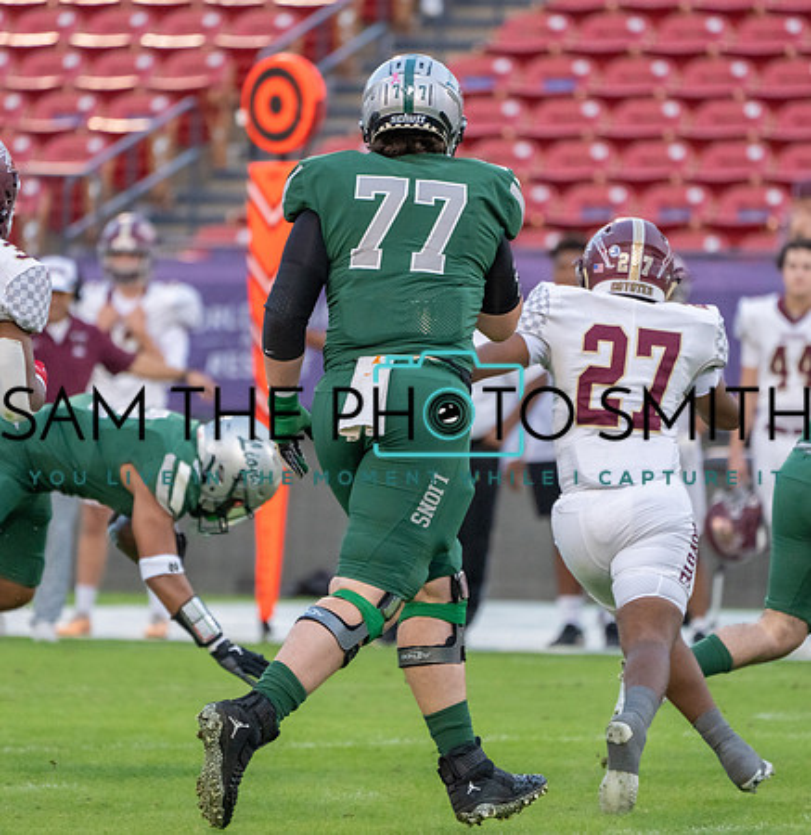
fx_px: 14159
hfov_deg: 3.3
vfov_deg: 3.4
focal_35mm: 526
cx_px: 410
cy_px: 413
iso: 3200
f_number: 5.6
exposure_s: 1/1250
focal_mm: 400
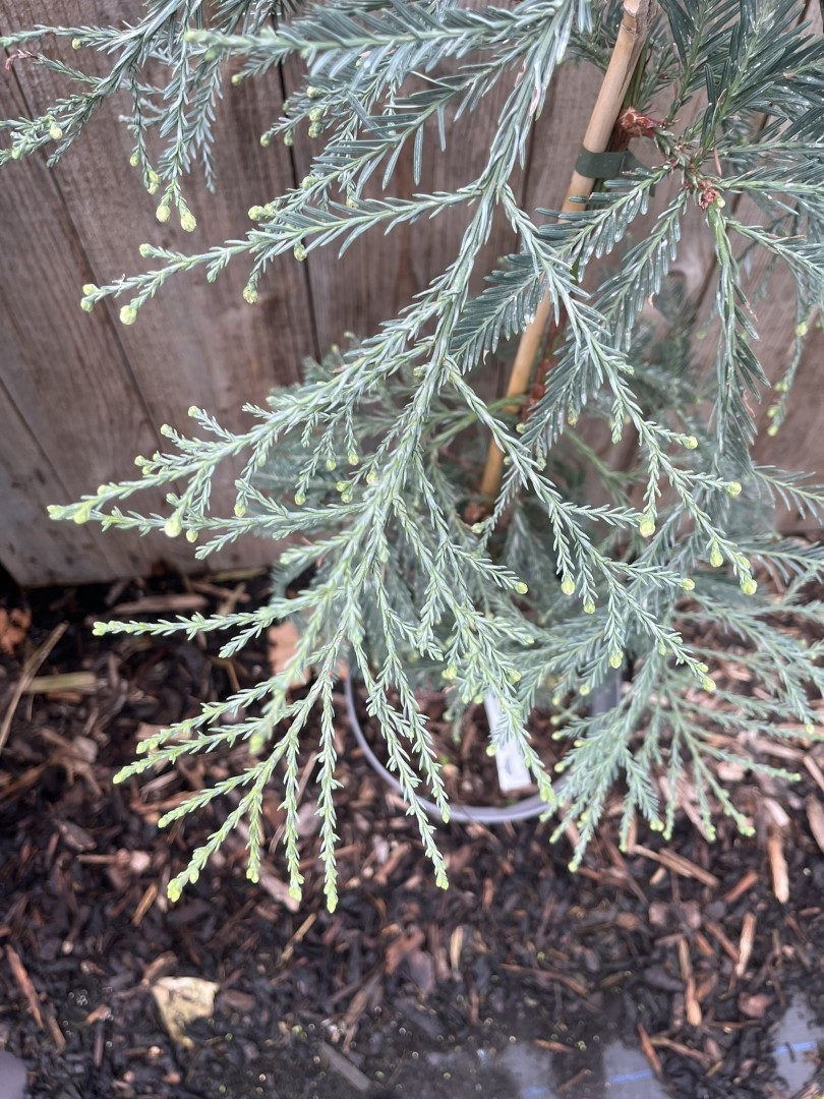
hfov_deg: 53.1
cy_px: 550
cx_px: 412
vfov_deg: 67.3
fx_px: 825
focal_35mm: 26
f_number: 1.6
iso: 50
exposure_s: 1/121
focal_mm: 5.1
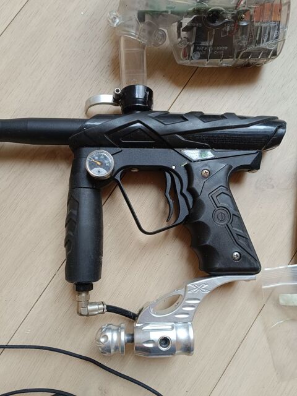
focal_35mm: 24
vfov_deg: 71.6
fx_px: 275
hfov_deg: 56.8
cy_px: 198
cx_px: 148
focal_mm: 5.59
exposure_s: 1/50.1
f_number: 1.88
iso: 407
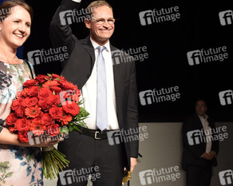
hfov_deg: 31.9
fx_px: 400
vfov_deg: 26.2
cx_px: 59
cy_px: 76
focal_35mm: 58
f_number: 5
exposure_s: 1/250
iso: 2000
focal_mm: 40
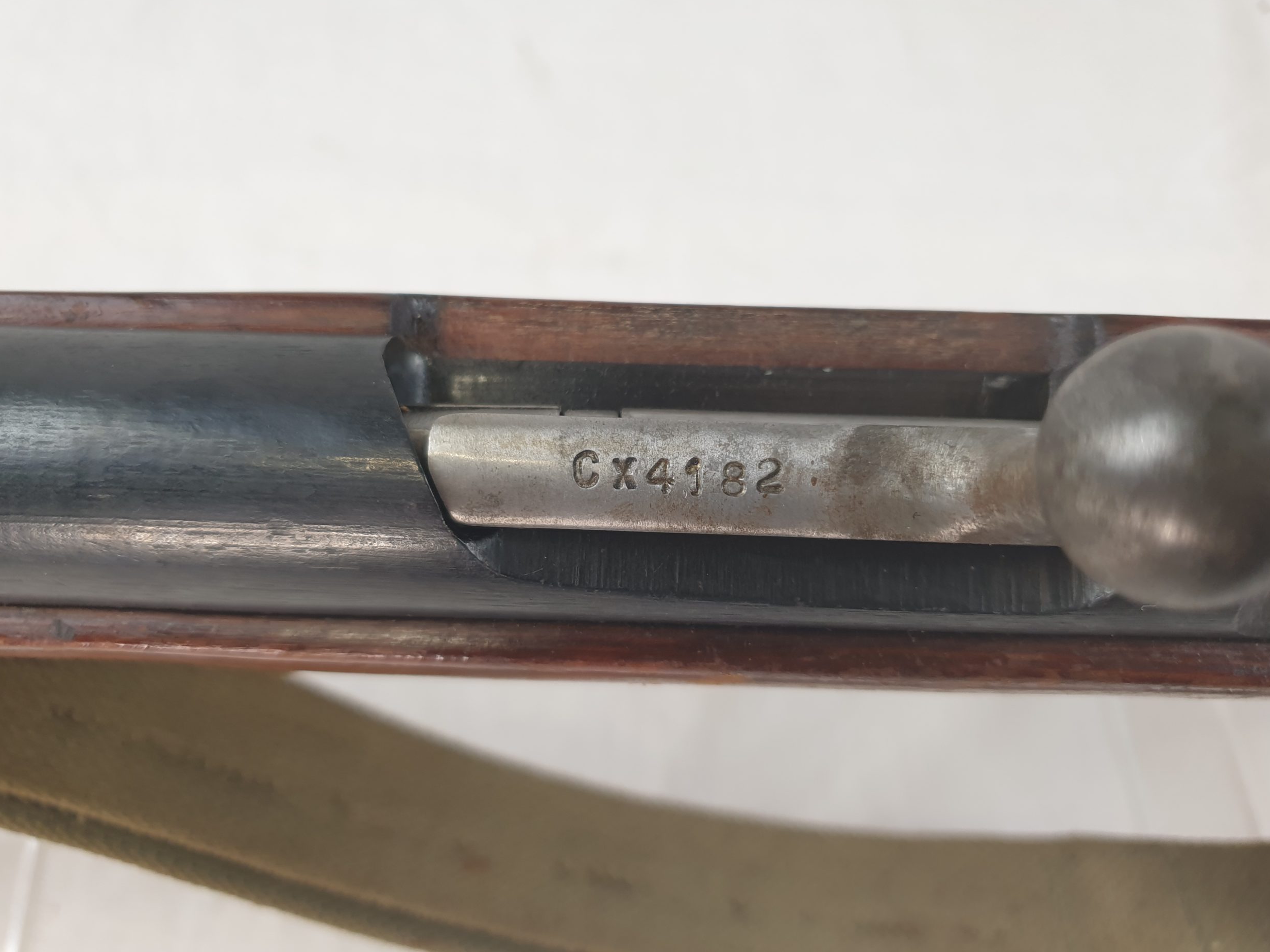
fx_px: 991
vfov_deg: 51.4
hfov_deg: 65.3
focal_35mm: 27
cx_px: 632
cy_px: 483
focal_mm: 4.3
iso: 80
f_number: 1.5
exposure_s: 1/100
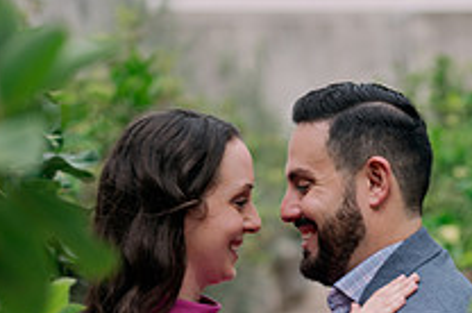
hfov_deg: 13.0
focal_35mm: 157
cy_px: 397
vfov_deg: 8.6
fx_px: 2055
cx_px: 393
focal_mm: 50
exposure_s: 1/320
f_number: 2
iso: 80
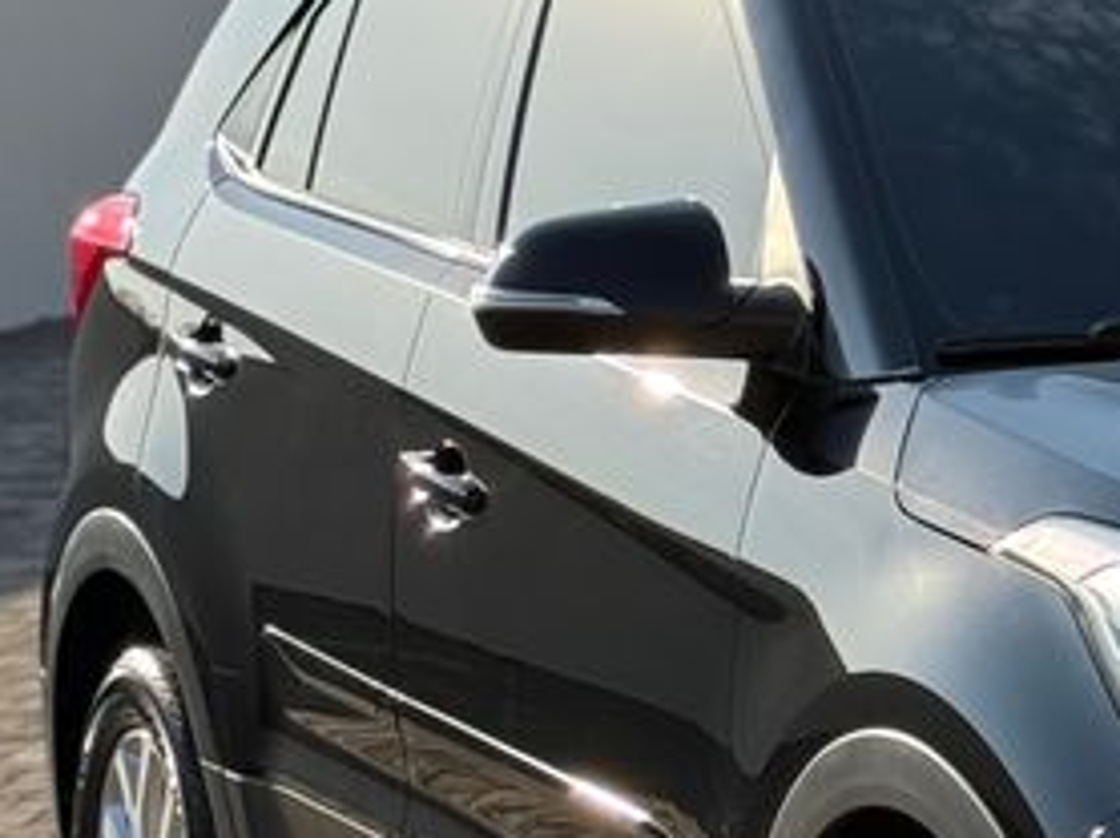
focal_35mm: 140
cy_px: 564
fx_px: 4526
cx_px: 1426
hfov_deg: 13.6
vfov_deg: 10.6
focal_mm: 6.76
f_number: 1.78
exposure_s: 1/1980
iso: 80
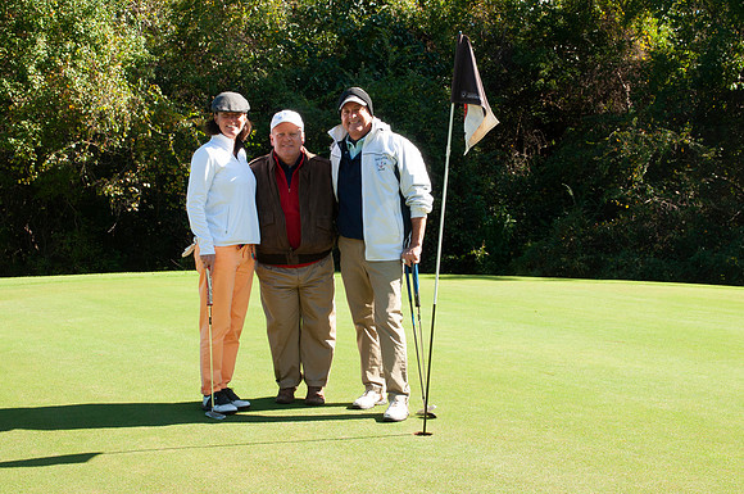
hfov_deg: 35.1
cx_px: 372
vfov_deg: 23.7
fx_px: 1176
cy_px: 247
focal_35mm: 57
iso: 400
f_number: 11
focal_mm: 38
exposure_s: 1/200
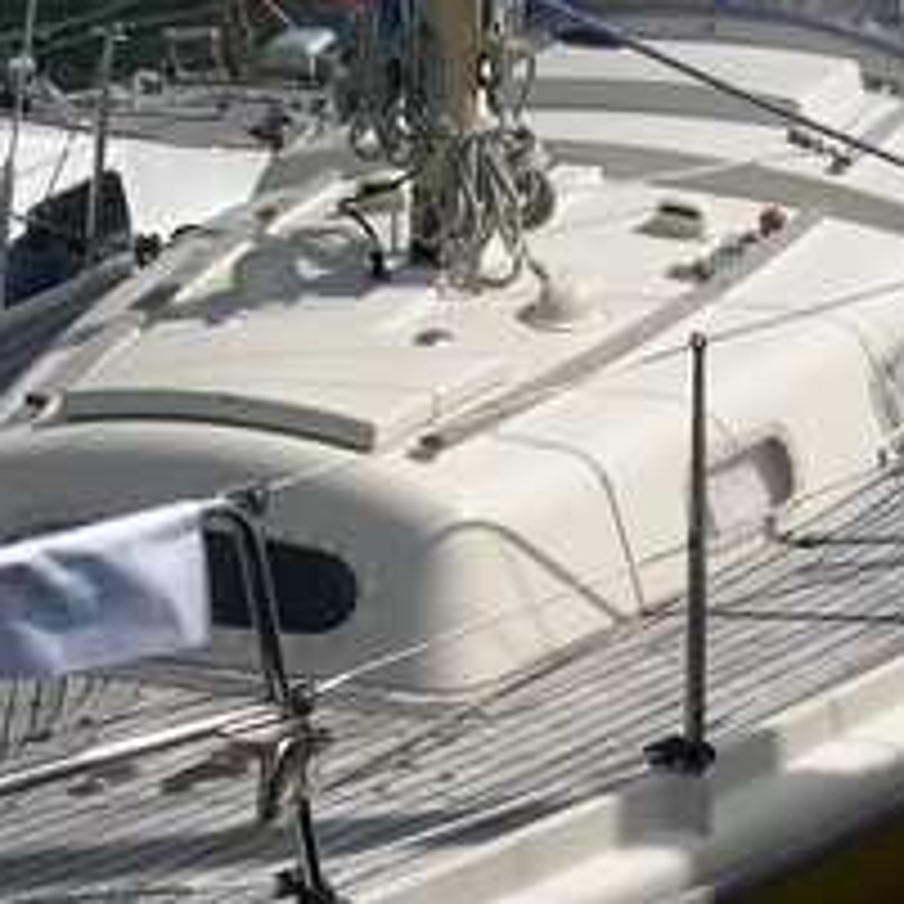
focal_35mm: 107
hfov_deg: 16.3
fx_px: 3161
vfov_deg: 16.2
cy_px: 634
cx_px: 427
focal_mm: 8
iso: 100
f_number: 7.6
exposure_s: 1/442
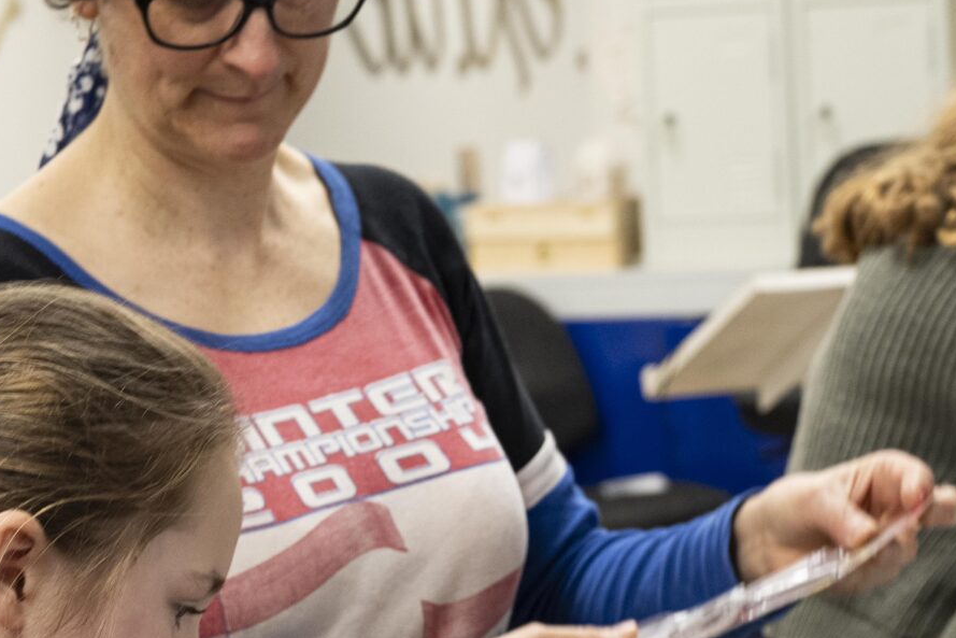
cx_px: 520
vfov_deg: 9.5
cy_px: 441
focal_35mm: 144
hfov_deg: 14.2
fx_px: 3824
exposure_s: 1/60
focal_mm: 50
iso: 800
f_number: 5.6
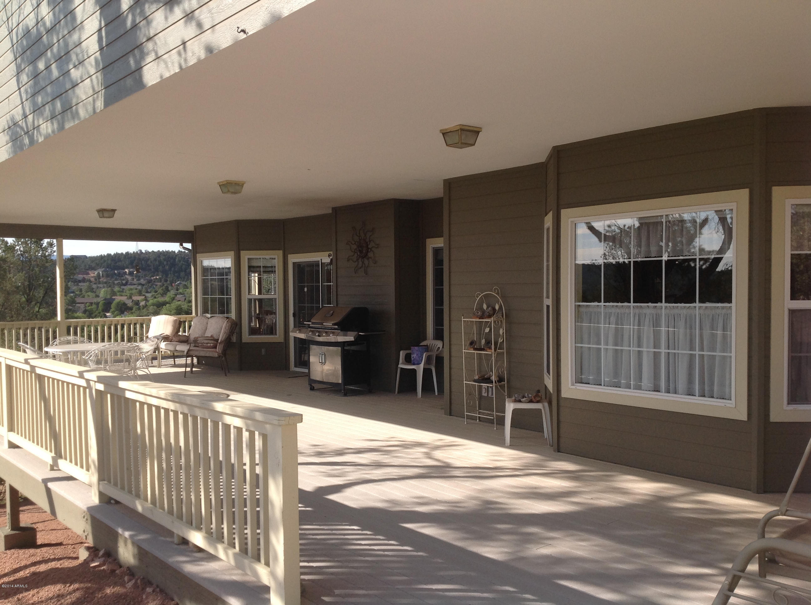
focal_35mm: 35
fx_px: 819
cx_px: 406
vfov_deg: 40.6
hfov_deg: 52.7
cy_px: 302
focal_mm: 4.28
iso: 50
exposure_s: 1/1120
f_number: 2.4
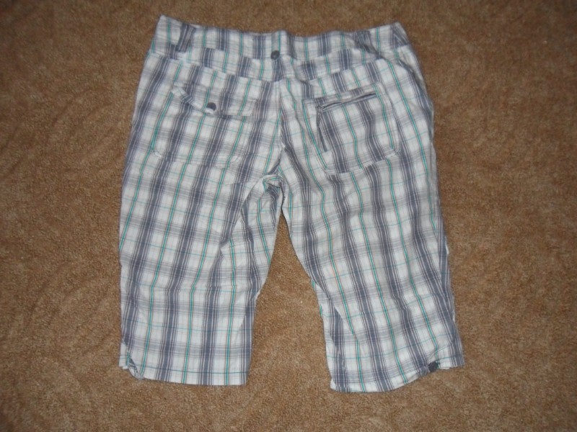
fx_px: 450
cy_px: 216
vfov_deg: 51.4
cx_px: 288
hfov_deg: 65.3
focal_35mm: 27
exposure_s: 1/45
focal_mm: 4.9
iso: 400
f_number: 3.5
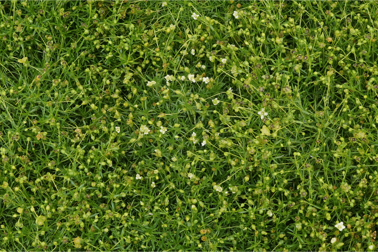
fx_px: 1575
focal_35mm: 150
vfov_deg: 9.1
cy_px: 126
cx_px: 189
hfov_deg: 13.7
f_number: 8
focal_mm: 100
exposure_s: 1/160
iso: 1250
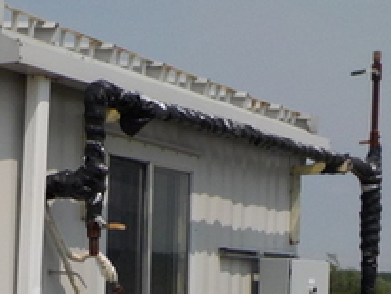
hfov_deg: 20.3
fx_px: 1052
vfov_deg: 15.0
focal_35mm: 93
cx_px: -8
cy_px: 406
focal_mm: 4.1
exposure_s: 1/800
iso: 125
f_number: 6.6
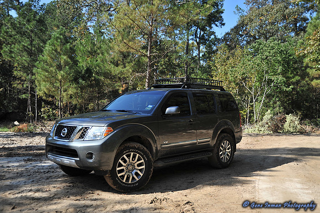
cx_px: 160
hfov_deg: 54.5
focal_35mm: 35
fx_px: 311
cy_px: 106
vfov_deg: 37.8
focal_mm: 35
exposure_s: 1/800
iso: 200
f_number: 5.6
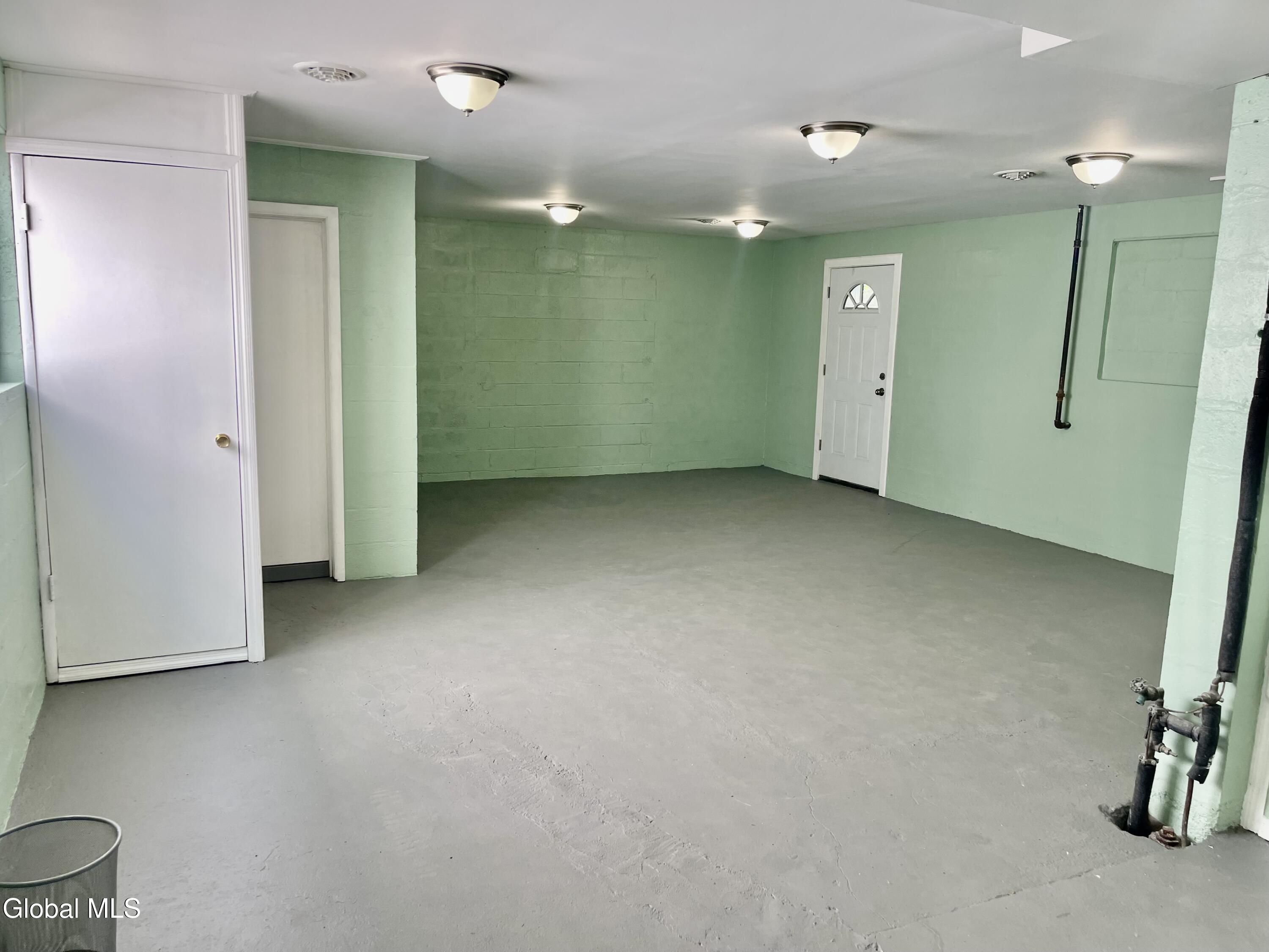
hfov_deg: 69.4
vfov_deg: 54.9
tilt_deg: -7.9
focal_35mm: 25
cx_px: 634
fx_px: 916
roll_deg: -2.2
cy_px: 476
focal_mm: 5.1
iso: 64
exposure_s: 1/120
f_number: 1.6
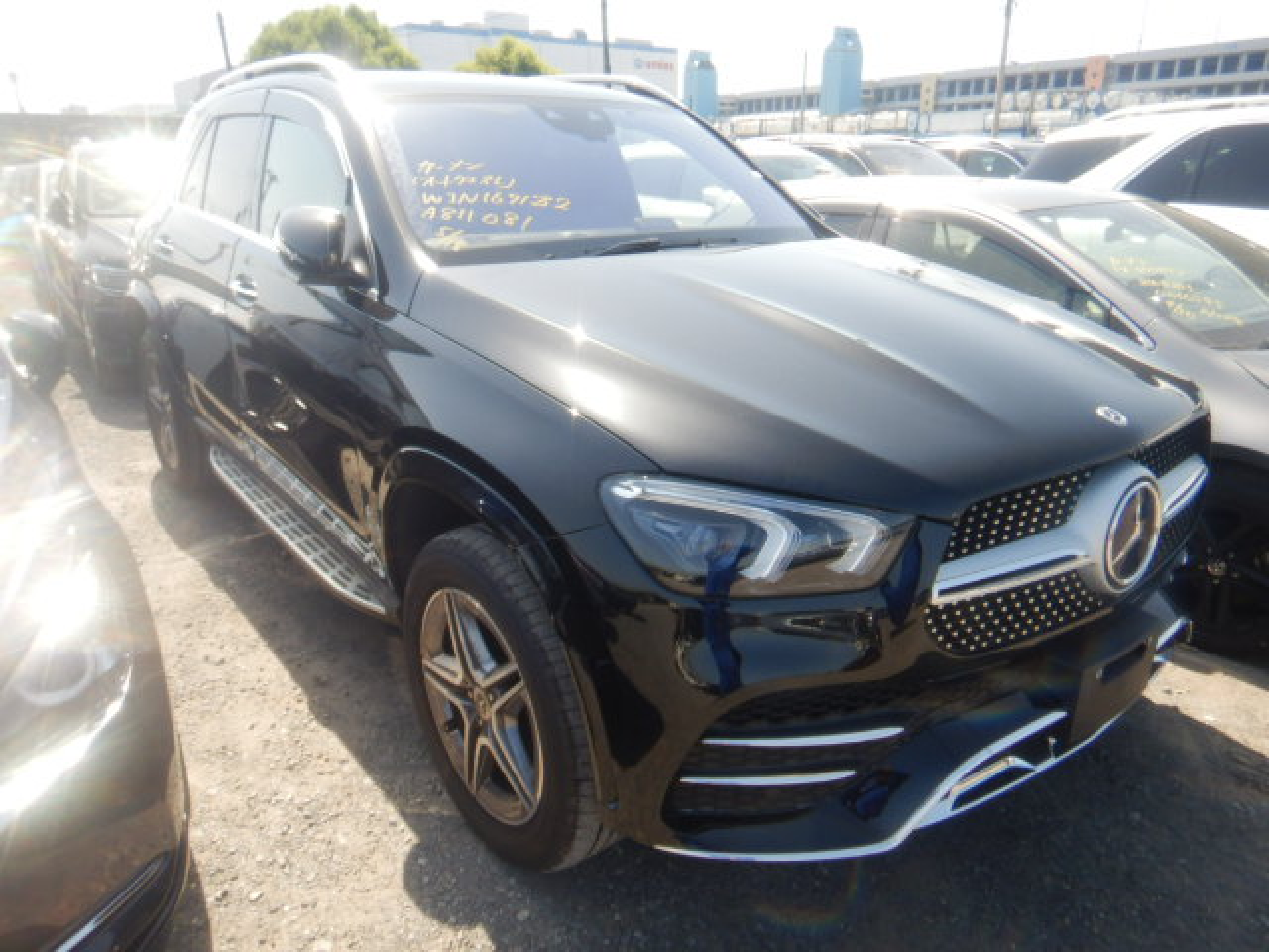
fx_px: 880
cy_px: 476
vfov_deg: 56.8
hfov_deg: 71.6
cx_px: 634
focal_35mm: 24
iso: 125
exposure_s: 1/200
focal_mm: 4.3
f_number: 2.8
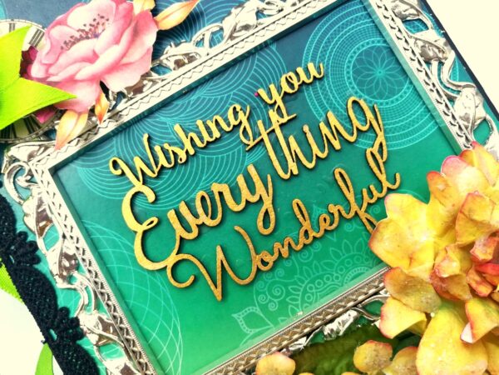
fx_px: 375
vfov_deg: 53.1
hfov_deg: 67.3
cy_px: 188
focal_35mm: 26
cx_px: 250
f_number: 2.2
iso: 50
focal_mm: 3.83
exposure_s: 1/195
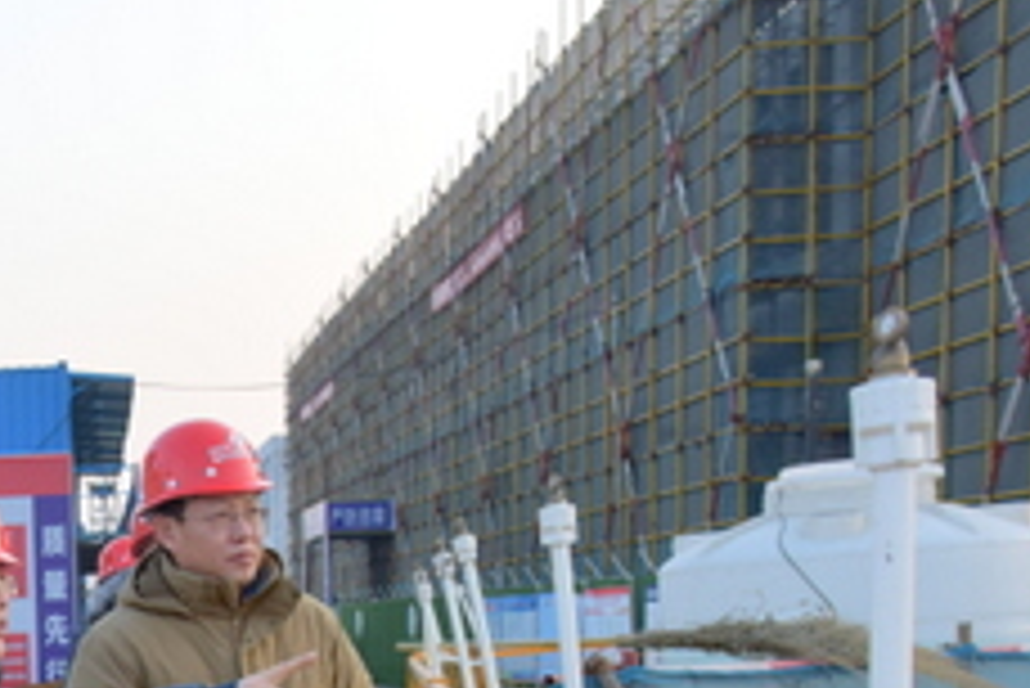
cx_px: -139
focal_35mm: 85
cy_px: 917
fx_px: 2433
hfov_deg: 22.4
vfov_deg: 15.3
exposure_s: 1/160
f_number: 8
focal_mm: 30
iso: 800
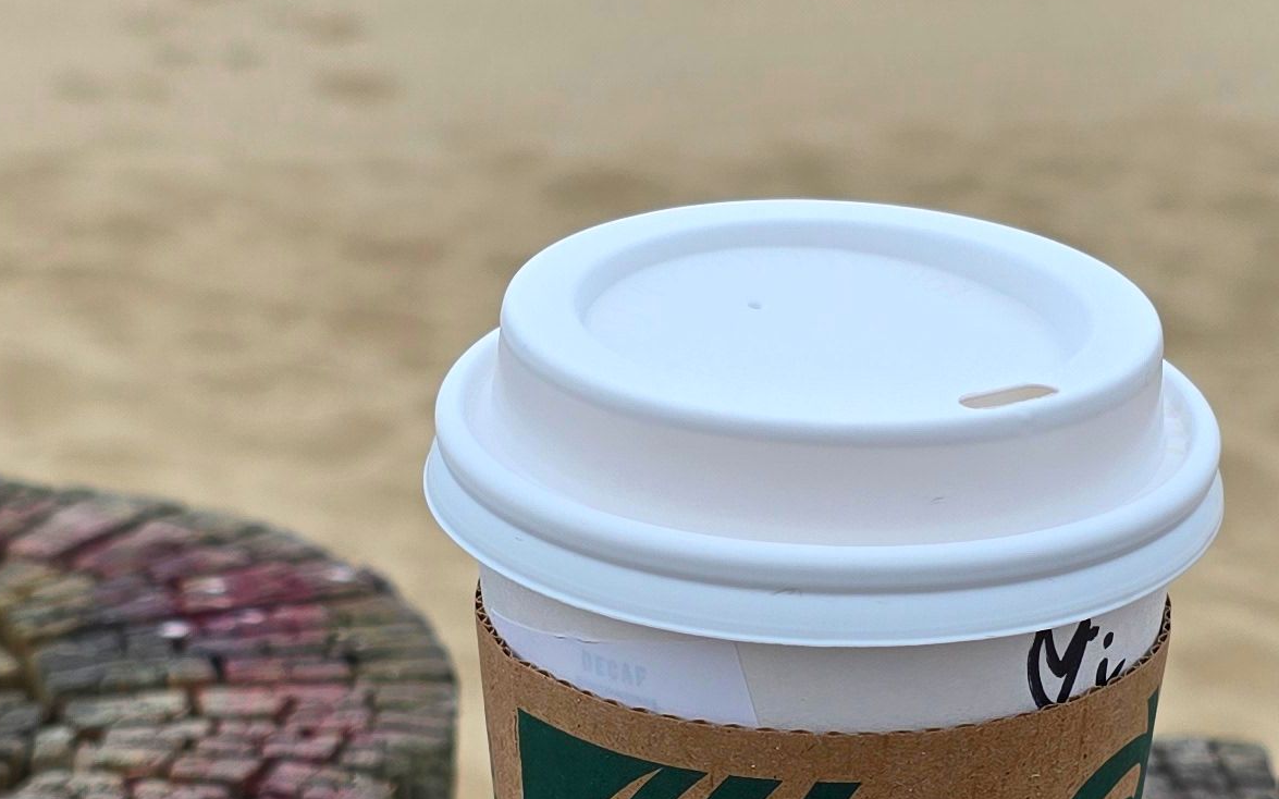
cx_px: 874
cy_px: 557
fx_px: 2893
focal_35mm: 83
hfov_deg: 24.8
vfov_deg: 15.7
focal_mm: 6.3
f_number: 1.7
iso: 16
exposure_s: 1/180
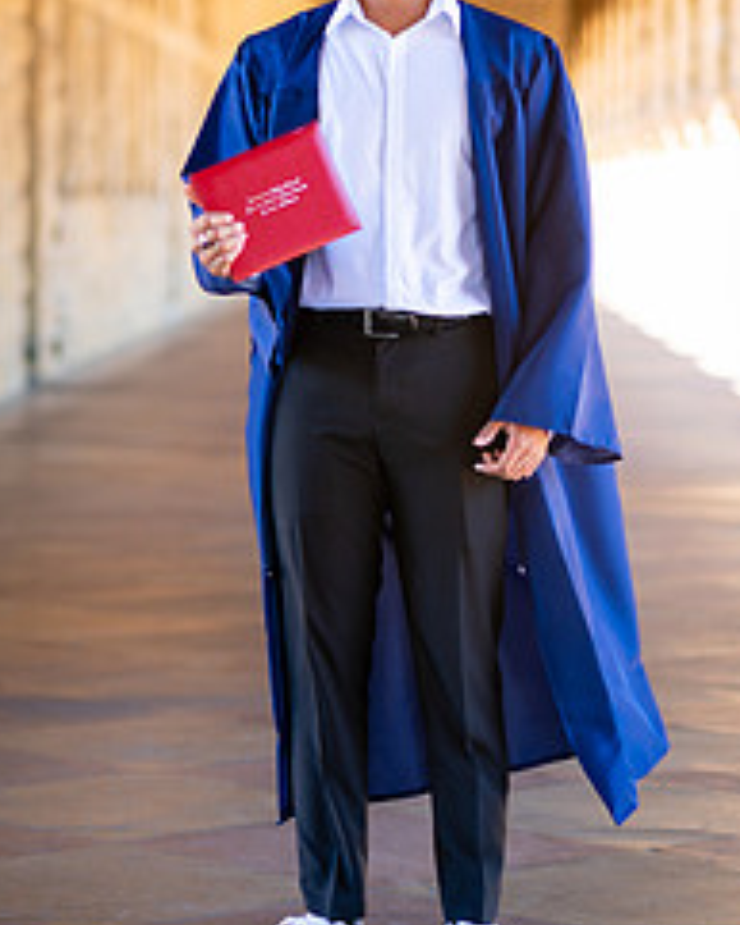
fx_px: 4077
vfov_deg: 12.9
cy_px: 399
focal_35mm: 149
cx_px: 330
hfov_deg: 10.4
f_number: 2.5
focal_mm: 85
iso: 64
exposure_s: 1/200
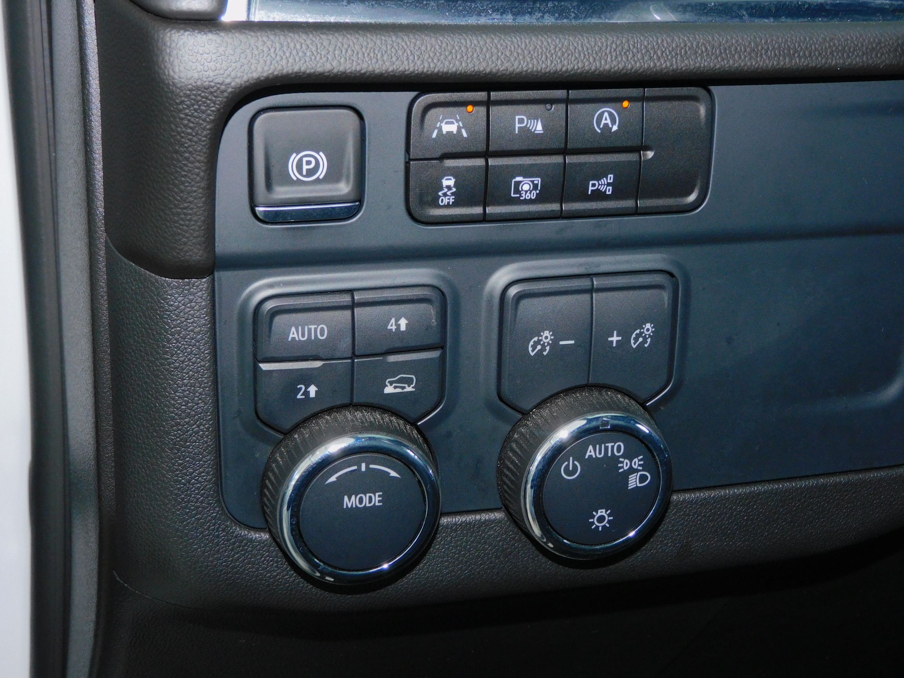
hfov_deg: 29.8
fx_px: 1697
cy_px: 339
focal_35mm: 65
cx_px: 452
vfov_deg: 22.6
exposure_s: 1/30
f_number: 4.2
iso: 200
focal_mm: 11.6
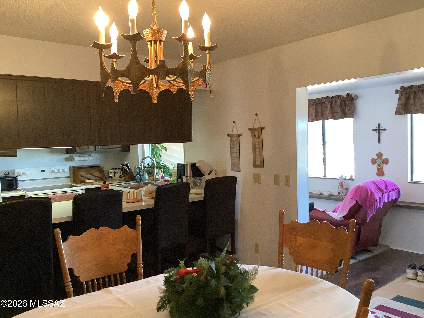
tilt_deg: -4.1
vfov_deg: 45.4
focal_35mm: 31
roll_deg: +2.0
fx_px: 380
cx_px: 212
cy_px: 159
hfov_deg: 58.4
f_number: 2.4
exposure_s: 1/50
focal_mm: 3.3
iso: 320
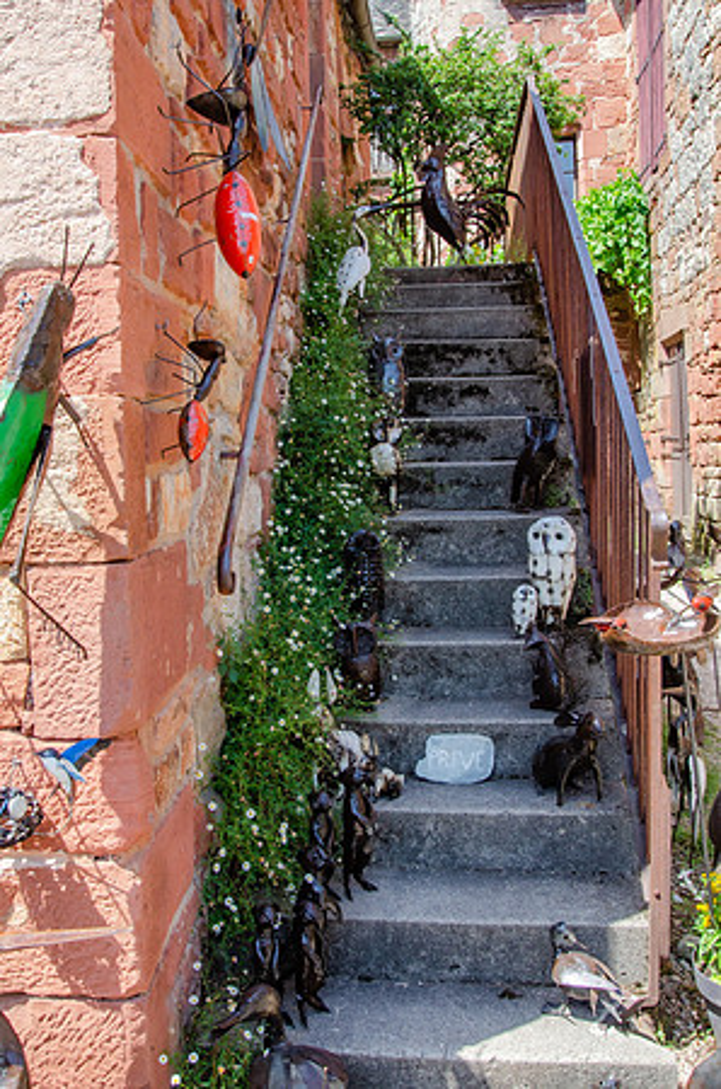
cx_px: 360
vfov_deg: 53.2
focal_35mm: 36
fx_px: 1086
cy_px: 544
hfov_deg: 36.7
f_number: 9
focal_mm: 24
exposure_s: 1/320
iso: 500
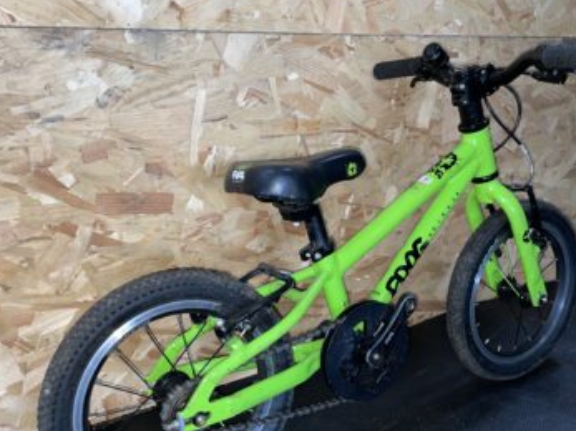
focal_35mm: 36
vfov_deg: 39.3
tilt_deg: -20.2
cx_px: 294
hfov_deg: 51.4
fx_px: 599
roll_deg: +1.5
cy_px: 278
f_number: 1.6
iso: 50
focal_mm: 4.2
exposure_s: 1/17
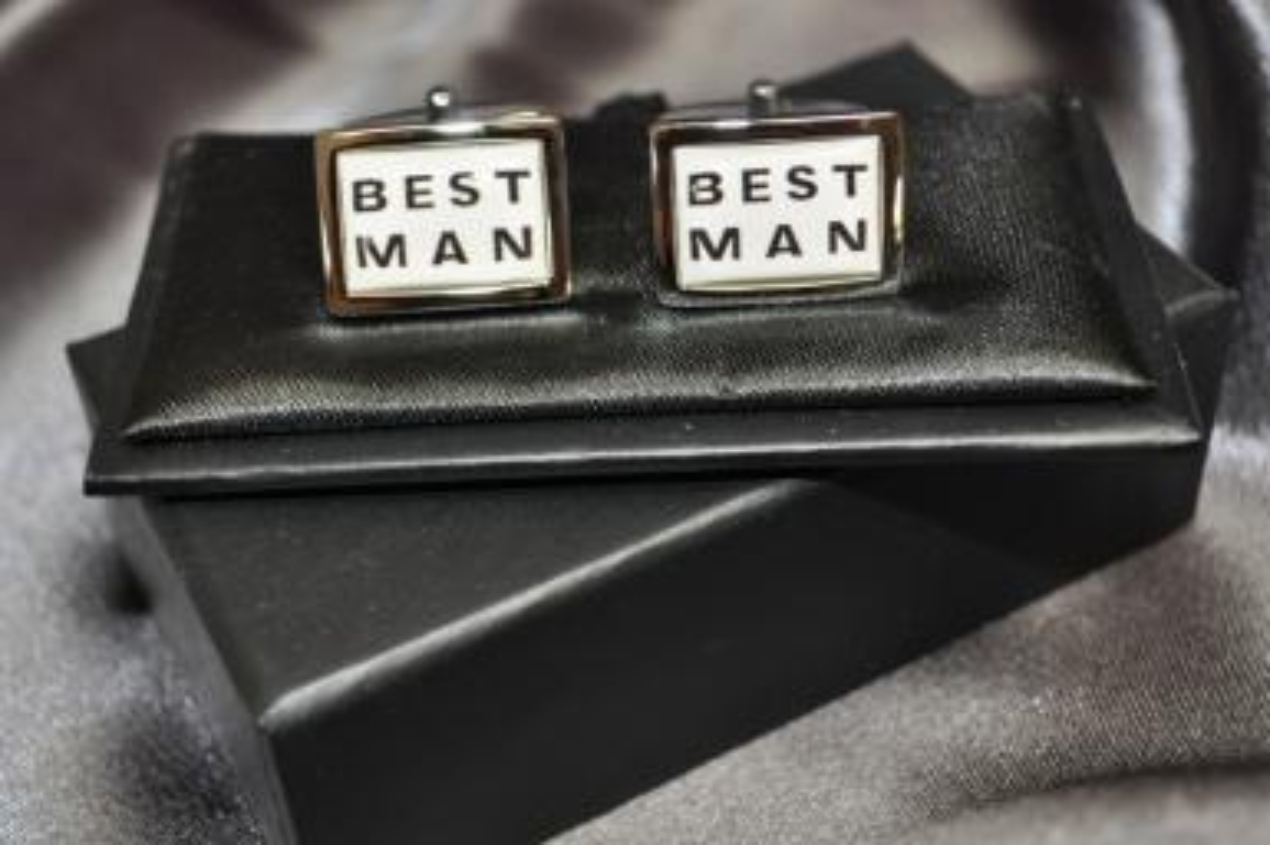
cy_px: 422
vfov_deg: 28.0
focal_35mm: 48
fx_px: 1692
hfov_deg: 41.1
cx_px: 635
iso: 800
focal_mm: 32
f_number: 4.8
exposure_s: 1/60
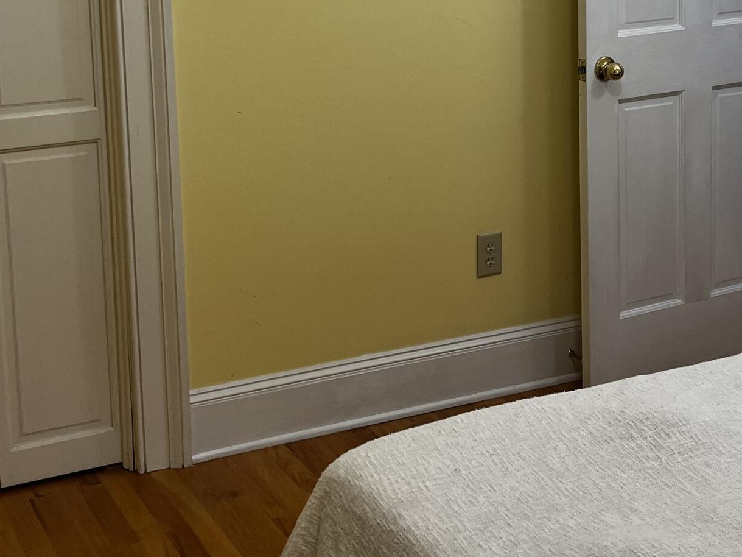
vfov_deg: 22.4
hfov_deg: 30.2
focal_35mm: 64
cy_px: 70
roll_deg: +0.4
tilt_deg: -8.7
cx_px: 458
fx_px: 1372
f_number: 1.6
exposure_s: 1/120
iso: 100
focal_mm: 5.1
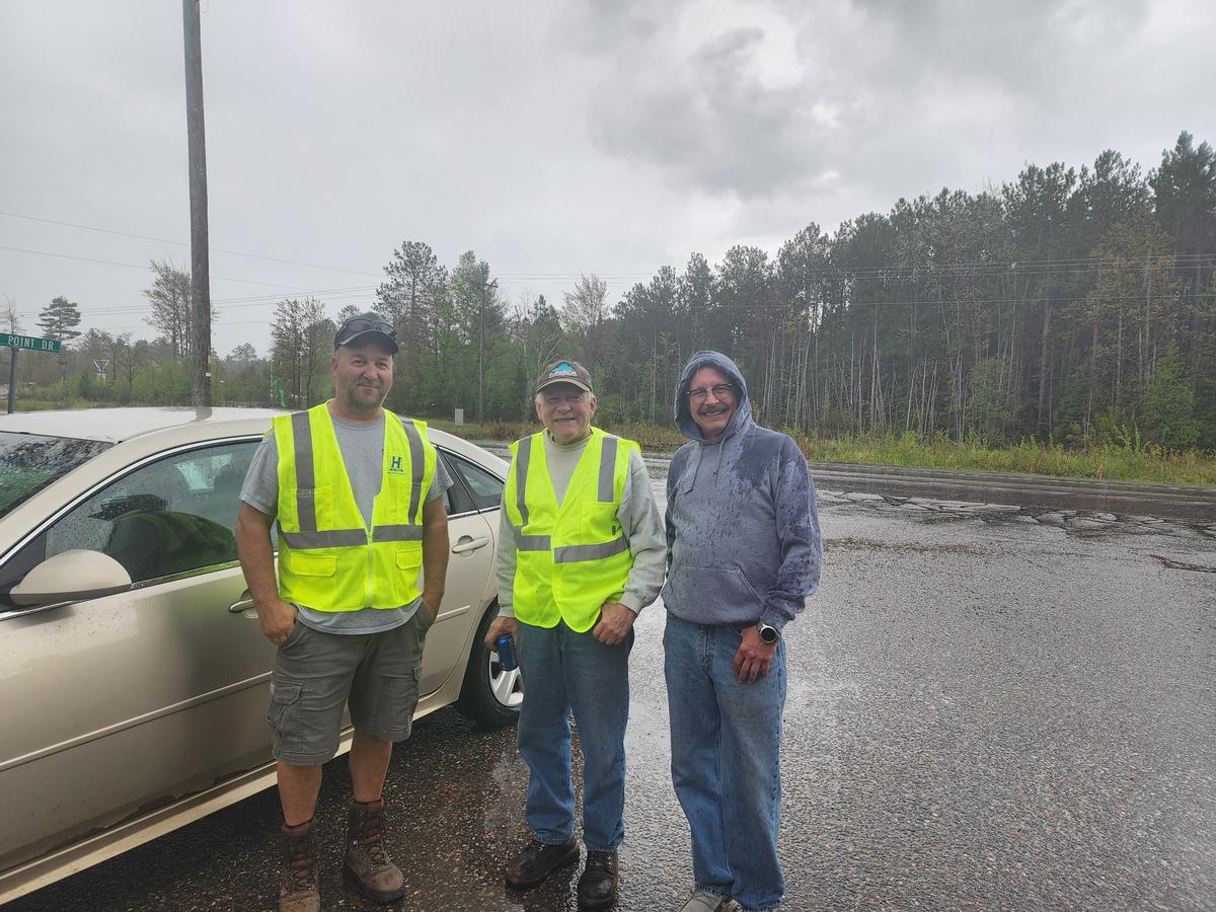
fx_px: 808
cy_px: 456
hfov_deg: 73.9
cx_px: 608
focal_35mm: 23
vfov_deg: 58.9
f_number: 1.8
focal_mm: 6.4
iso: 32
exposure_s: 1/180
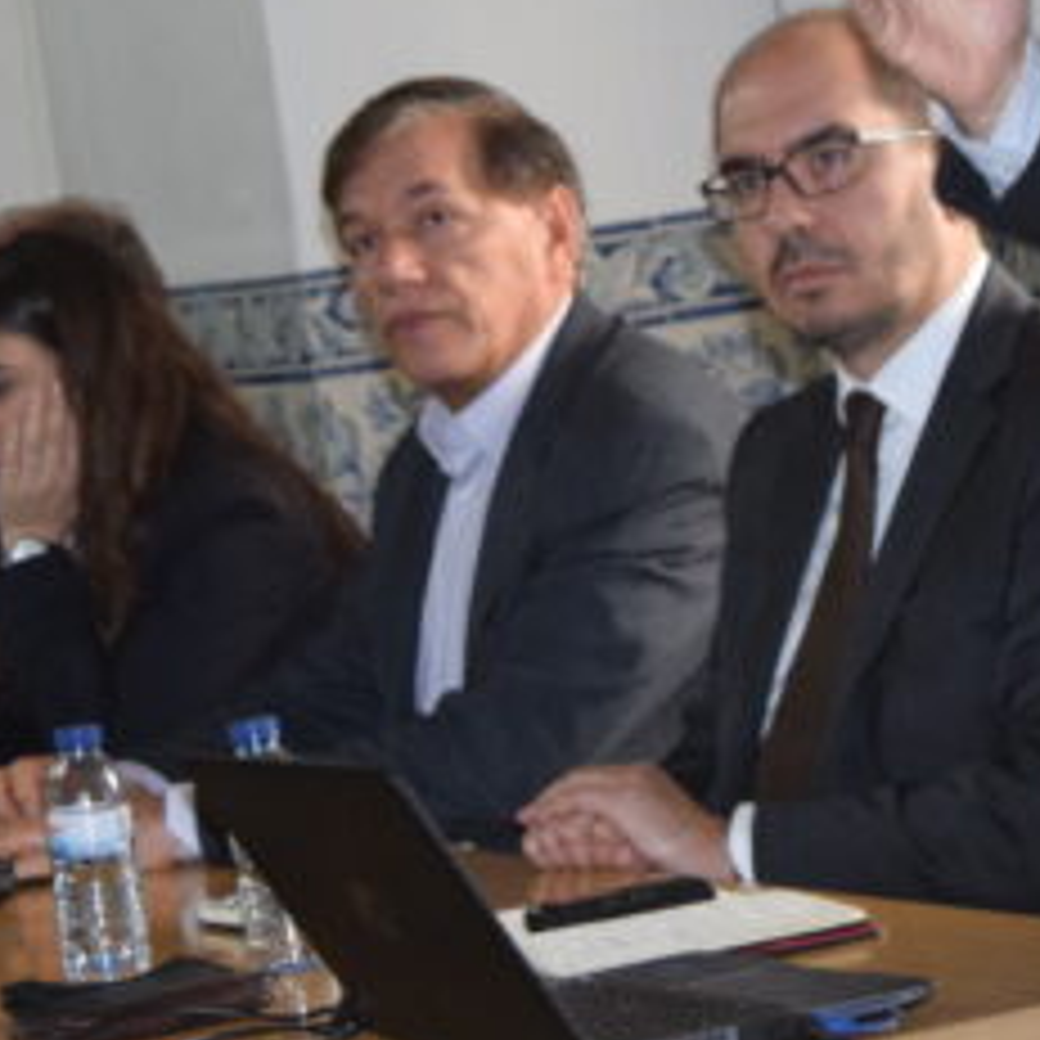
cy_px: 126
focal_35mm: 157
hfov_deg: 11.1
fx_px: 5337
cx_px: 410
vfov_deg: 11.1
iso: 2000
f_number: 4.8
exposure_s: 1/60
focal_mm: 38
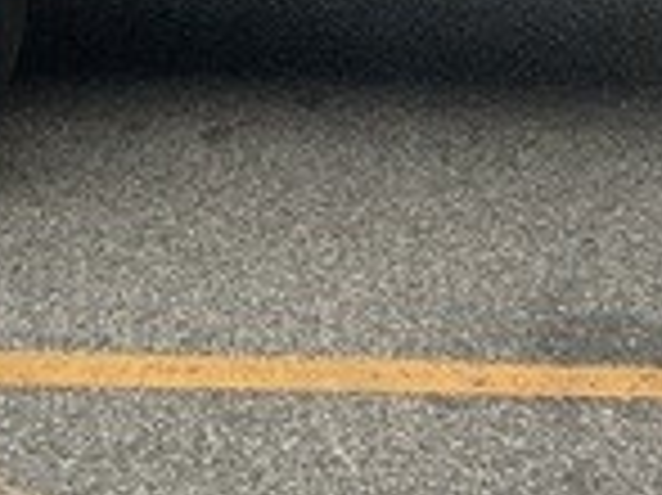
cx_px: 293
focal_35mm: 126
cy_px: -207
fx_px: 2408
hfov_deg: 15.7
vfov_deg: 11.3
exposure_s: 1/709
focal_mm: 3
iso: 16
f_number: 1.8
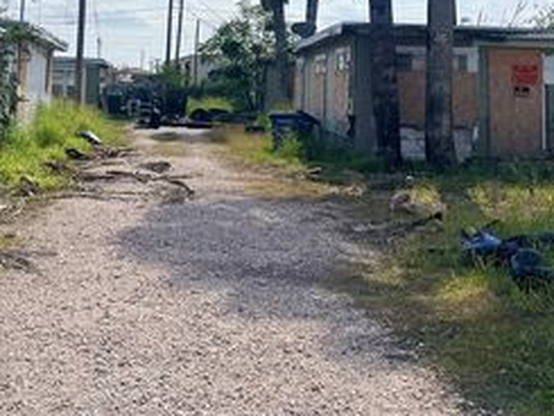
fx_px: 849
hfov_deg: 35.9
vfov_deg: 26.3
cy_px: 12
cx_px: 194
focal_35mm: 53
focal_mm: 5.1
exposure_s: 1/11905
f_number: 1.6
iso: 50
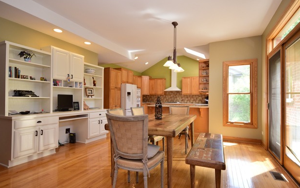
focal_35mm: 19
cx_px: 149
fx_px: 155
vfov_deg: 62.2
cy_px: 99
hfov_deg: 88.0
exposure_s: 1/80
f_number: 6.3
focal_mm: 12
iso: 640
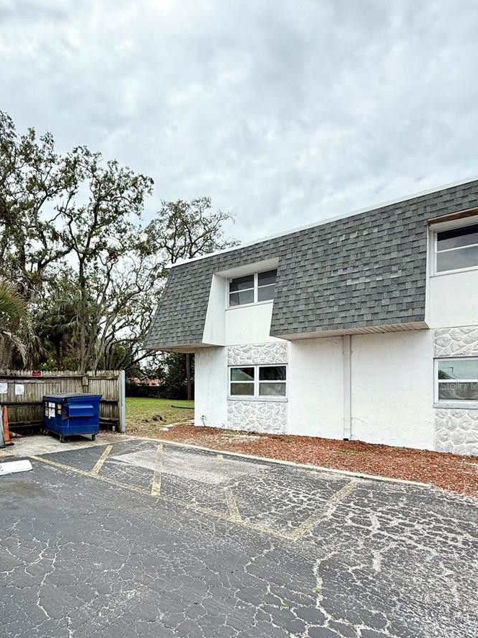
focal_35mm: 19
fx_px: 350
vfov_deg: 83.5
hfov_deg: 67.2
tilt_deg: +1.1
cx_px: 167
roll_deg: -1.2
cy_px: 385
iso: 50
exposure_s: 1/1167
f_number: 2.2
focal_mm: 2.22
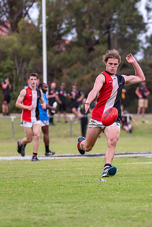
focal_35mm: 486
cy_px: 121
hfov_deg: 2.8
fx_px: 3078
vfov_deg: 4.2
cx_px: 127
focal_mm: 280
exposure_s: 1/1250
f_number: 6.3
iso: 1250
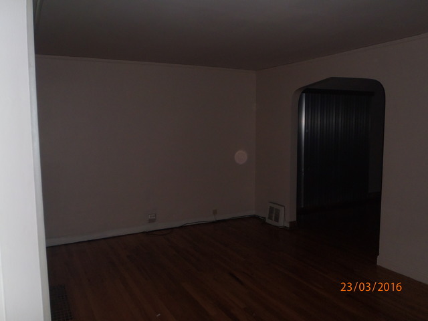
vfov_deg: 49.7
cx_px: 214
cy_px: 160
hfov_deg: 63.4
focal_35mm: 28
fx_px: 346
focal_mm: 5
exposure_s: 1/30
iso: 125
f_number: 3.5
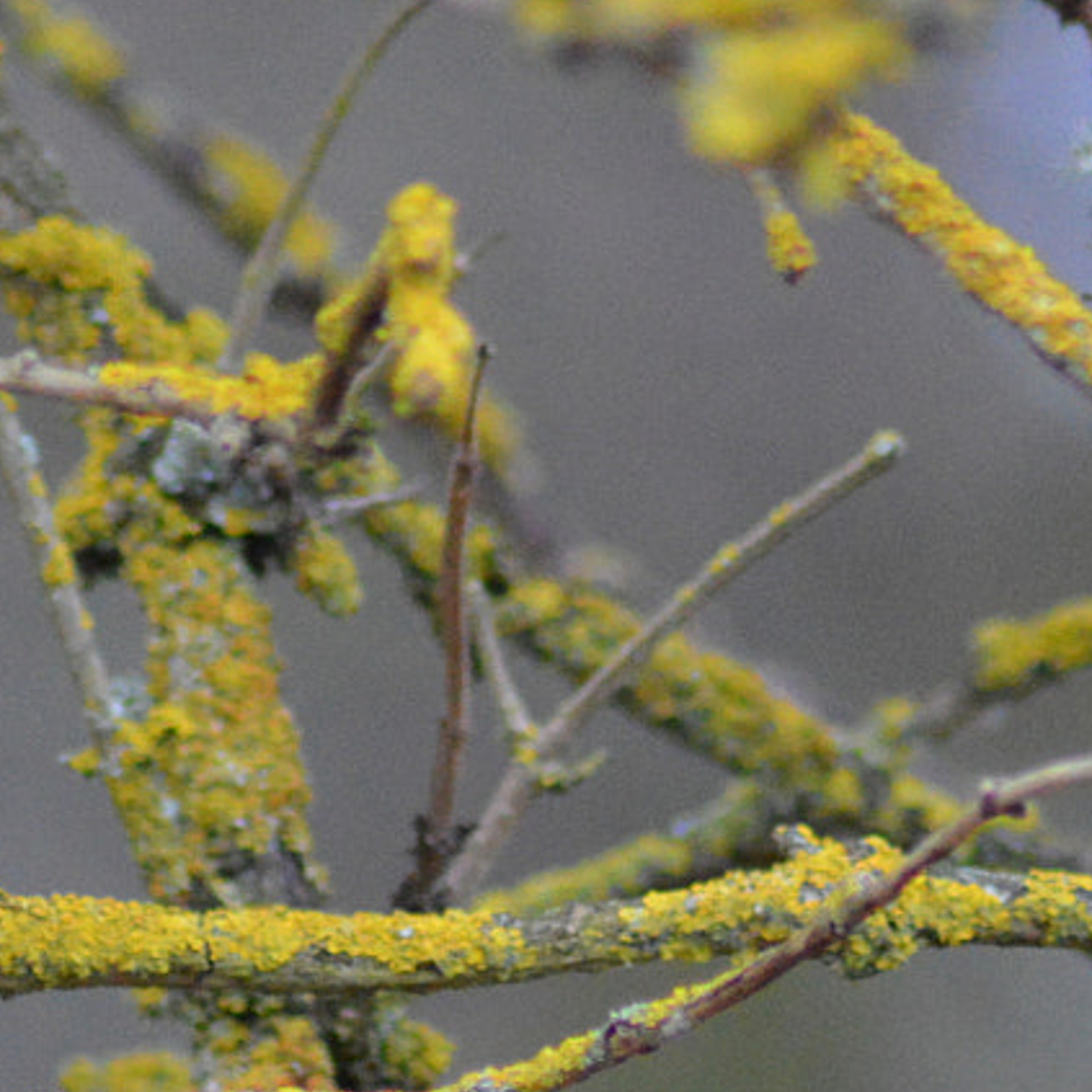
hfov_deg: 1.2
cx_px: 705
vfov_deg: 1.2
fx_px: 51608
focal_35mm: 1446
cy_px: 1234
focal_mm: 300
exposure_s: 1/500
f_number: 5.6
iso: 3200
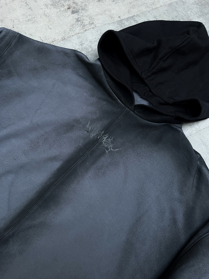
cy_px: 140
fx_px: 209
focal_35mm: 26
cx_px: 104
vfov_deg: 67.3
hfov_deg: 53.1
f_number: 1.6
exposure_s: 1/60
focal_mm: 5.1
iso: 200
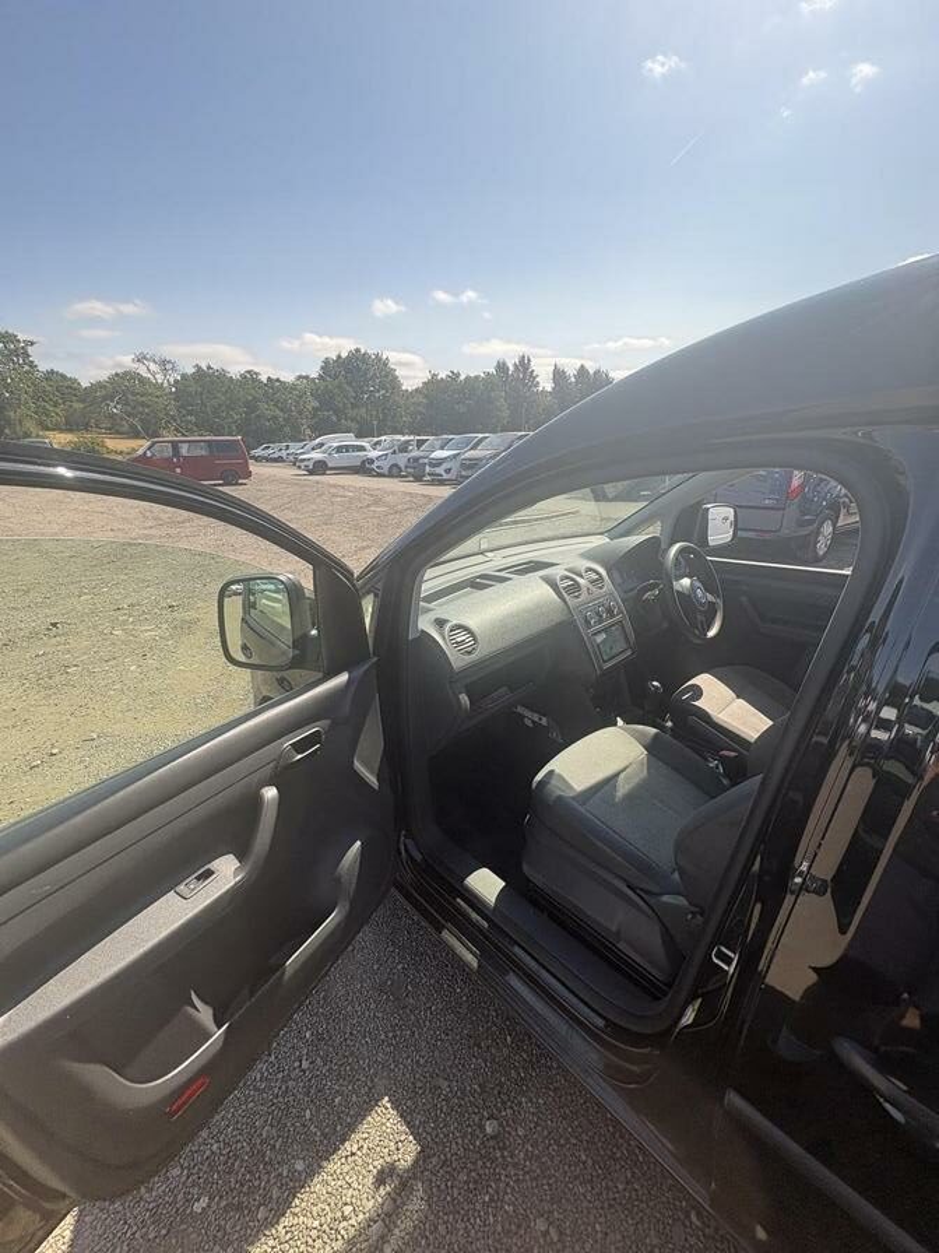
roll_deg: +2.0
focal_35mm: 14
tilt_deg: -16.1
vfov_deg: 102.1
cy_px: 626
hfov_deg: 85.7
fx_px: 506
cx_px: 470
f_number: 2.2
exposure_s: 1/498
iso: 40
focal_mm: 2.22
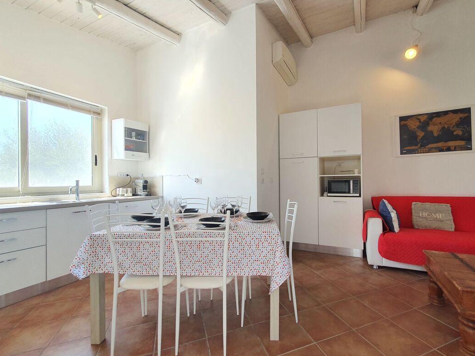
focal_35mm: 15
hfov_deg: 98.0
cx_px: 254
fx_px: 206
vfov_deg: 81.7
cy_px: 182
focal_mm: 1.8
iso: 50
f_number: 2.2
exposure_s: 1/100
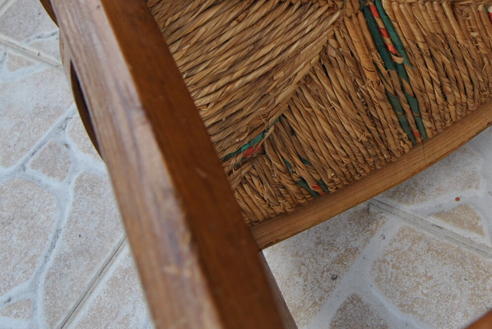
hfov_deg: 35.3
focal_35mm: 55
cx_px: 382
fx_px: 752
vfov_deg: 24.0
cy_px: 32
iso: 100
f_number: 7.1
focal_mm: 19
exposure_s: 1/200
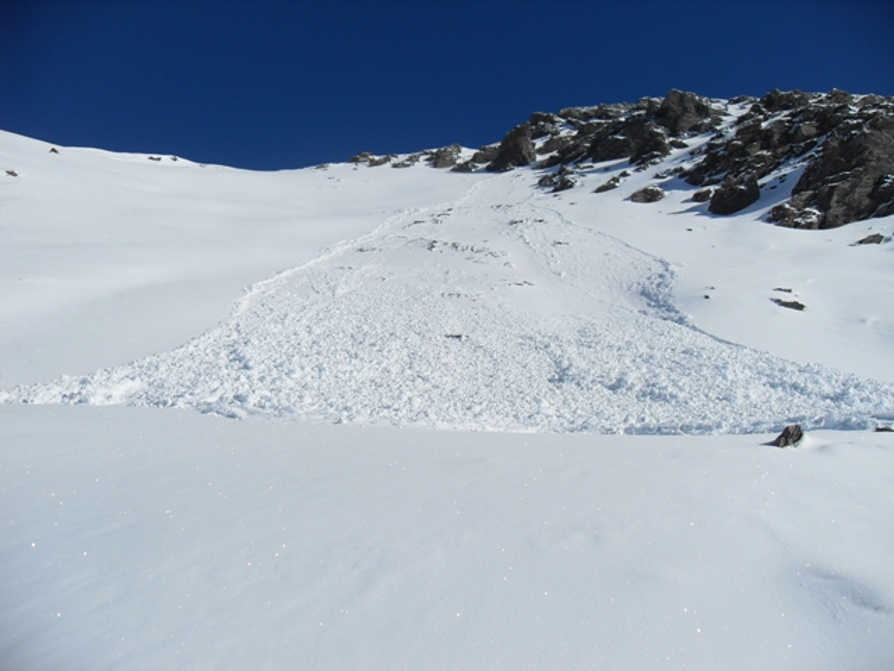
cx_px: 447
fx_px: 904
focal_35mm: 35
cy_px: 336
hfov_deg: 52.6
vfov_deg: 40.7
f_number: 7
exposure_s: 1/750
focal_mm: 6.3
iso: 80
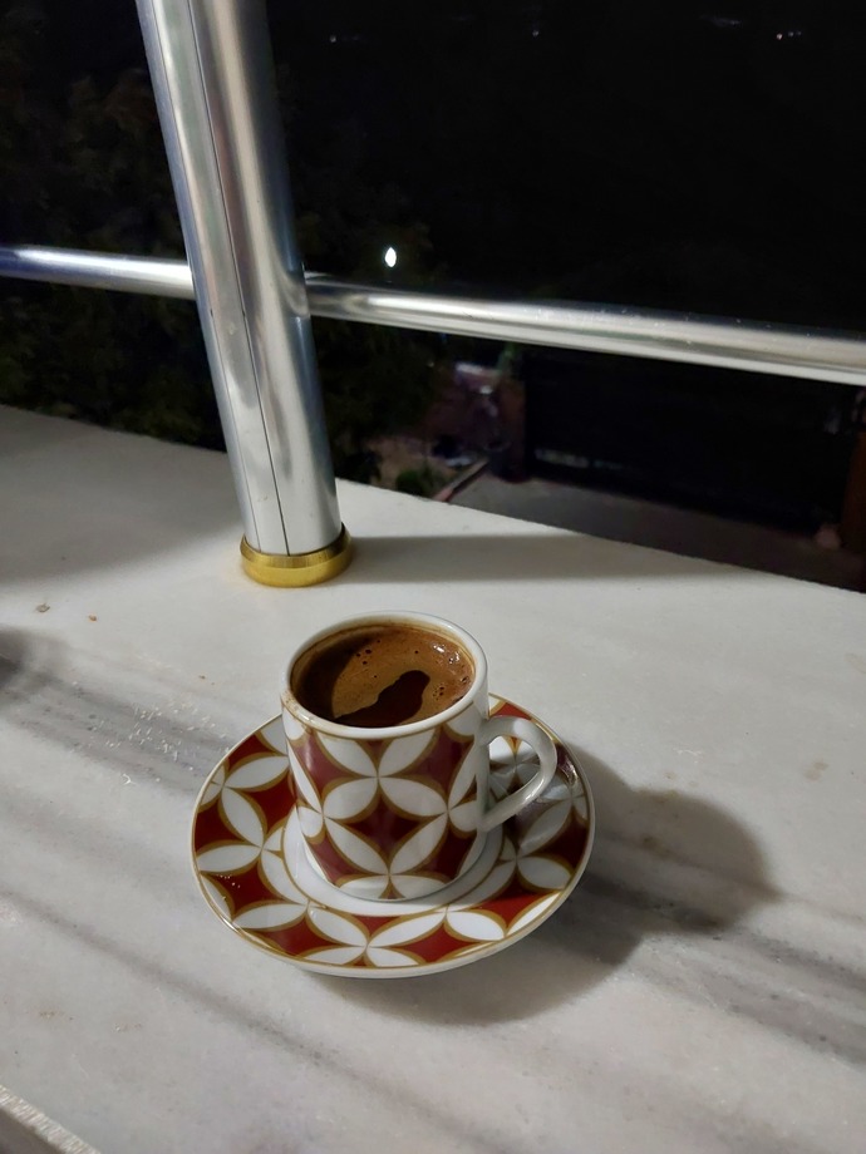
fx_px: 1001
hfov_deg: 46.8
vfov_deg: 60.0
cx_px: 433
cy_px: 577
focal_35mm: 30
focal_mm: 4.6
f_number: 1.8
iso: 500
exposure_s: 1/25
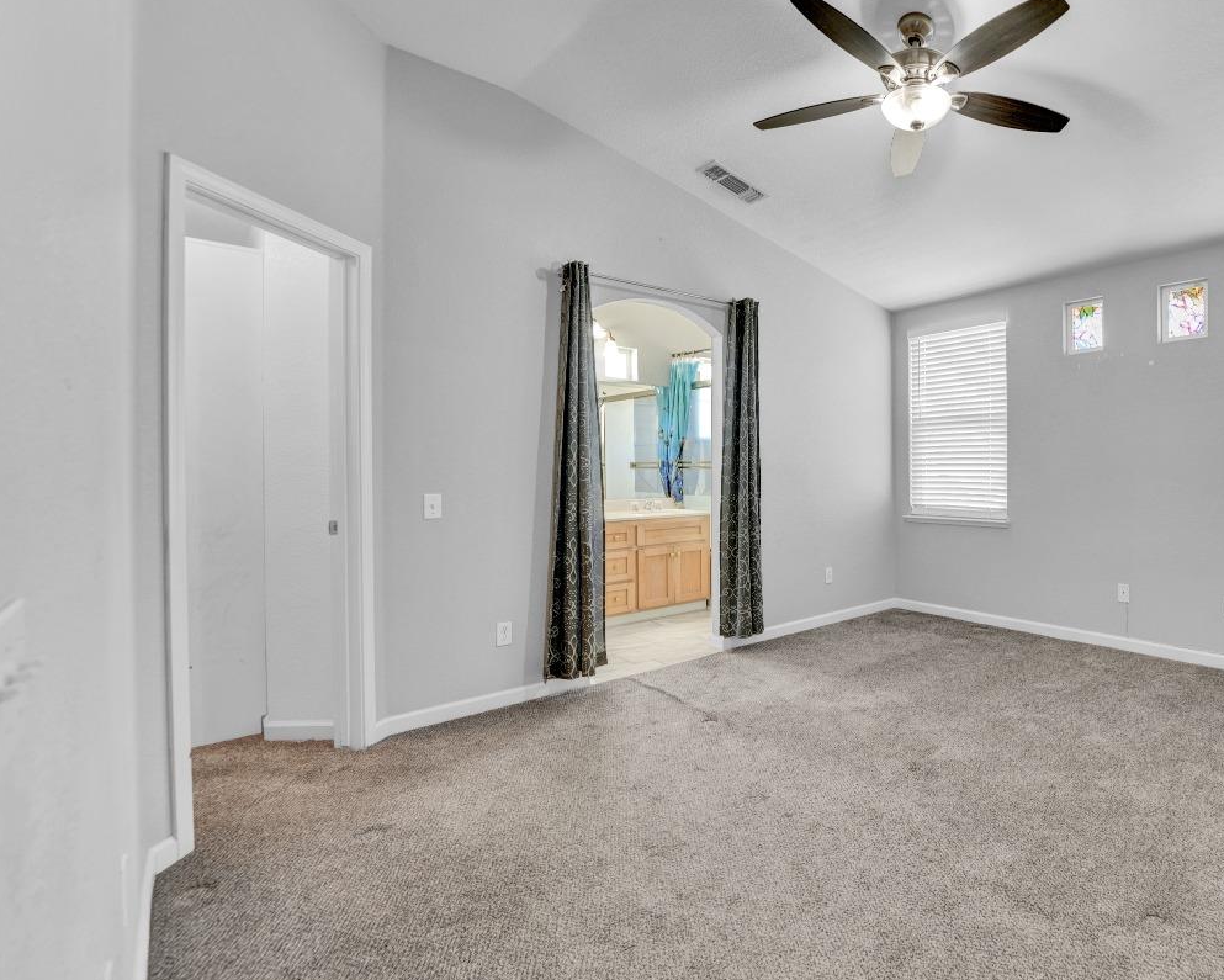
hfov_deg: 85.0
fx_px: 616
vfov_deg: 77.0
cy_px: 470
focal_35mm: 17
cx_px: 860
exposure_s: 1/1.67
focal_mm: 12
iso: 100
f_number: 4.5
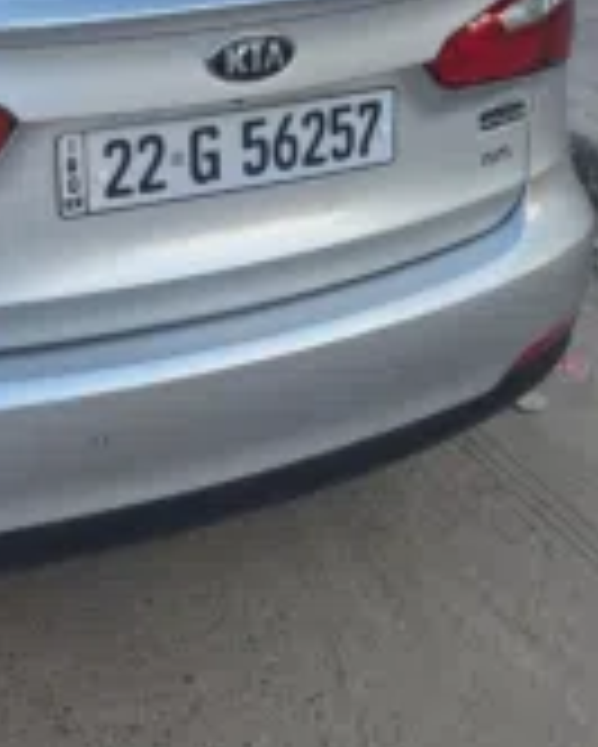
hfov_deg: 26.6
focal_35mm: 54
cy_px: 22
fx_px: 1194
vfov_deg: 32.3
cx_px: 0
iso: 40
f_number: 1.8
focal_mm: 5.54
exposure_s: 1/497
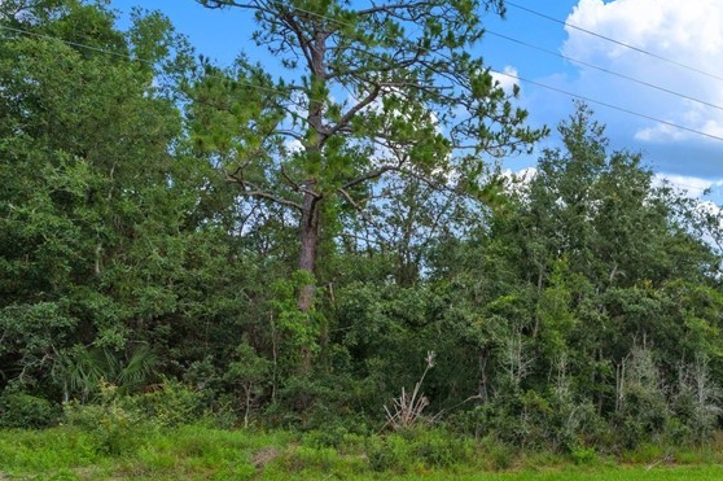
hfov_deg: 44.3
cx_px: 701
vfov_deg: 34.1
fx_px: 762
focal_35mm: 38
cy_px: 373
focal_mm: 13
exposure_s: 1/640
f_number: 8
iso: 320
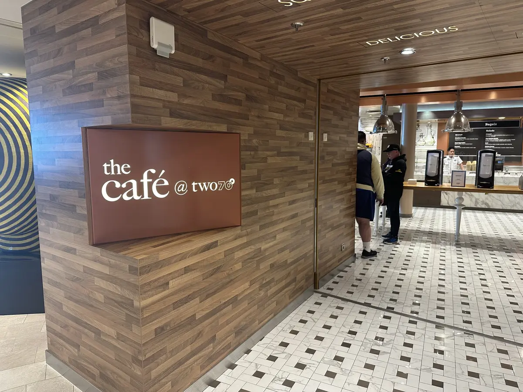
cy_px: 196
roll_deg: +1.0
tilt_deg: -6.9
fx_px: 363
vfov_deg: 56.8
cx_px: 262
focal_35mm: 24
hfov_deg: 71.6
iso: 200
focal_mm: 6.86
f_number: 1.78
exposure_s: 1/61
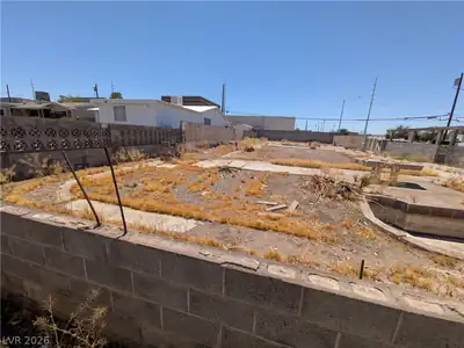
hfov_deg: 102.1
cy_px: 174
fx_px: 188
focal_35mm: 14
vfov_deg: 85.7
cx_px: 232
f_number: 2.2
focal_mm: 1.85
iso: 55
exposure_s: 1/1852
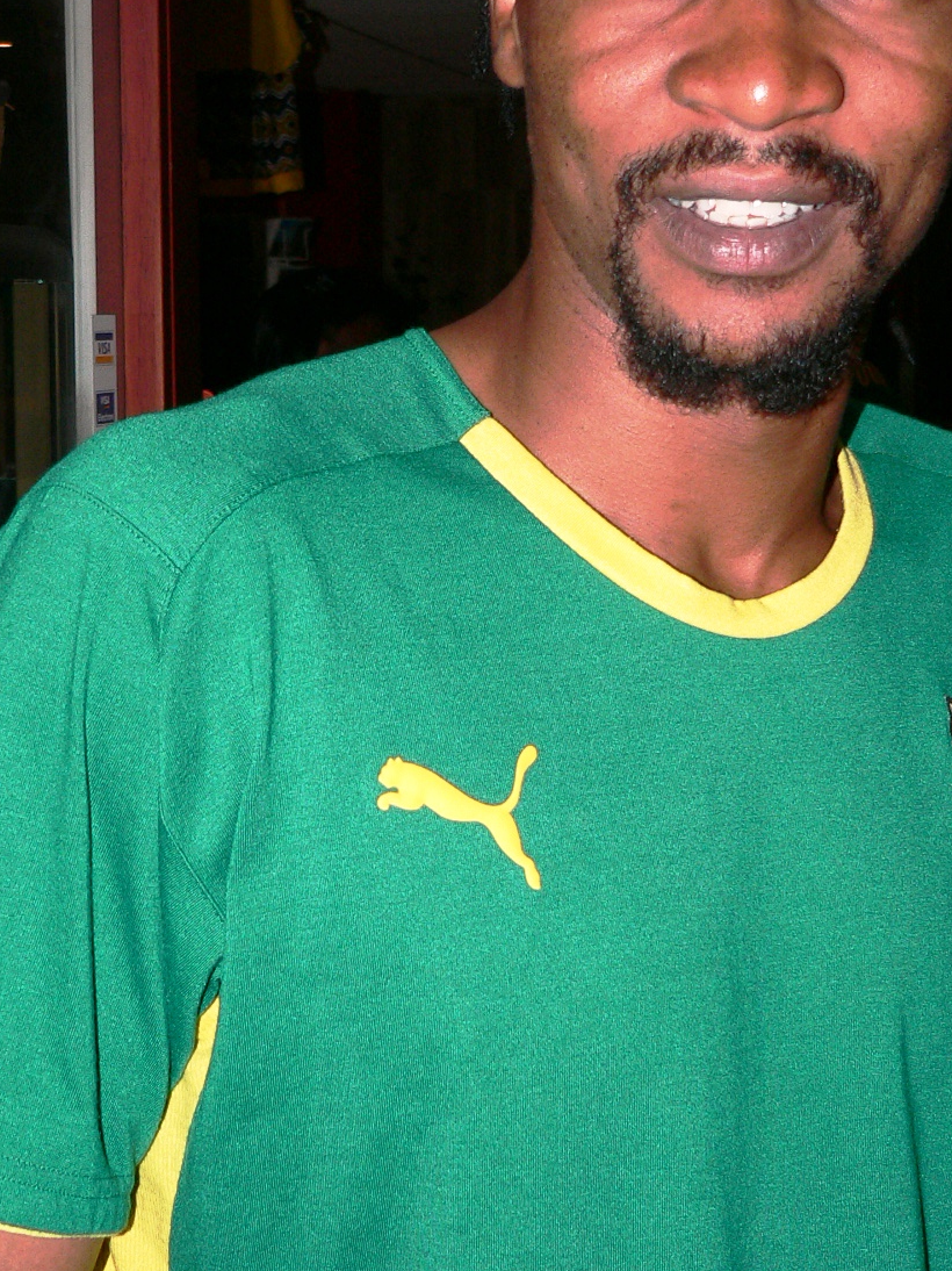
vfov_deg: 24.6
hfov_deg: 18.6
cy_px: 412
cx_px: 584
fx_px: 2898
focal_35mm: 79
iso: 100
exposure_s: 1/250
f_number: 2.8
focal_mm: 8.9
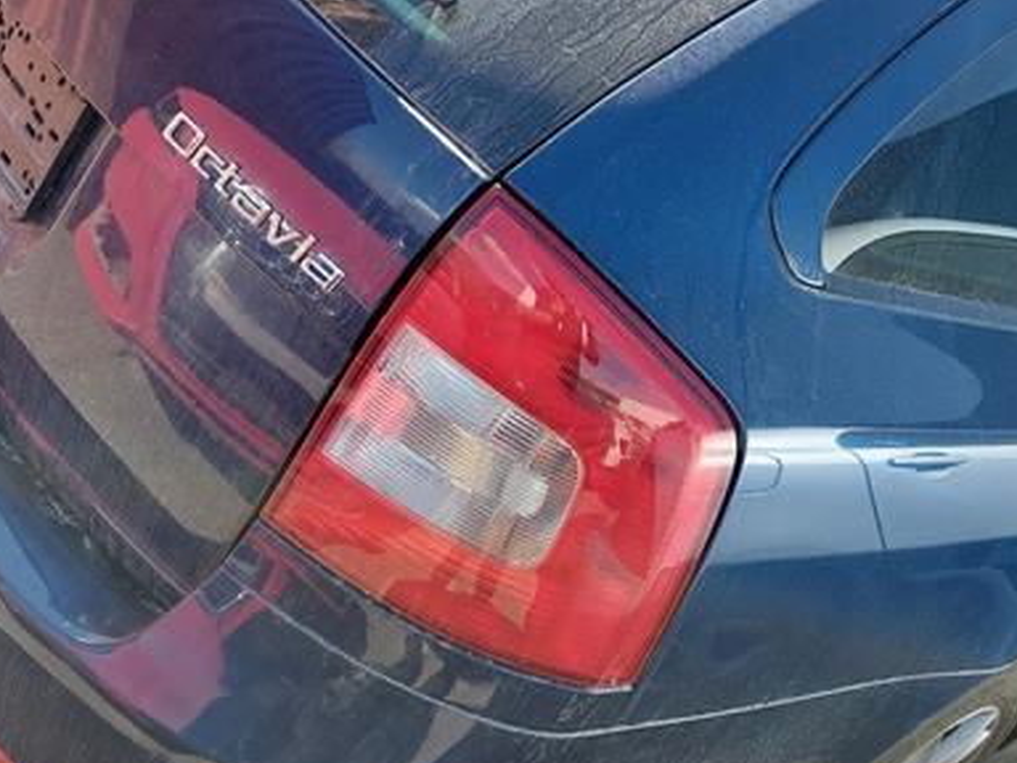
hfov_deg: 44.9
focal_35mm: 40
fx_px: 1175
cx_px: 789
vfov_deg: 35.8
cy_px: 464
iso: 25
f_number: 1.8
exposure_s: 1/168
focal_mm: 5.23
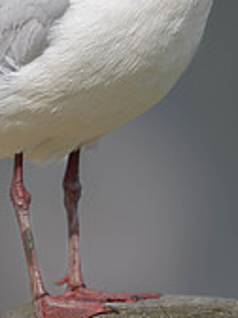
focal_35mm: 1661
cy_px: -38
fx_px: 15227
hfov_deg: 0.9
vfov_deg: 1.2
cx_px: 104
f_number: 3.5
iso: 360
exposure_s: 1/5000
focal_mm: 400
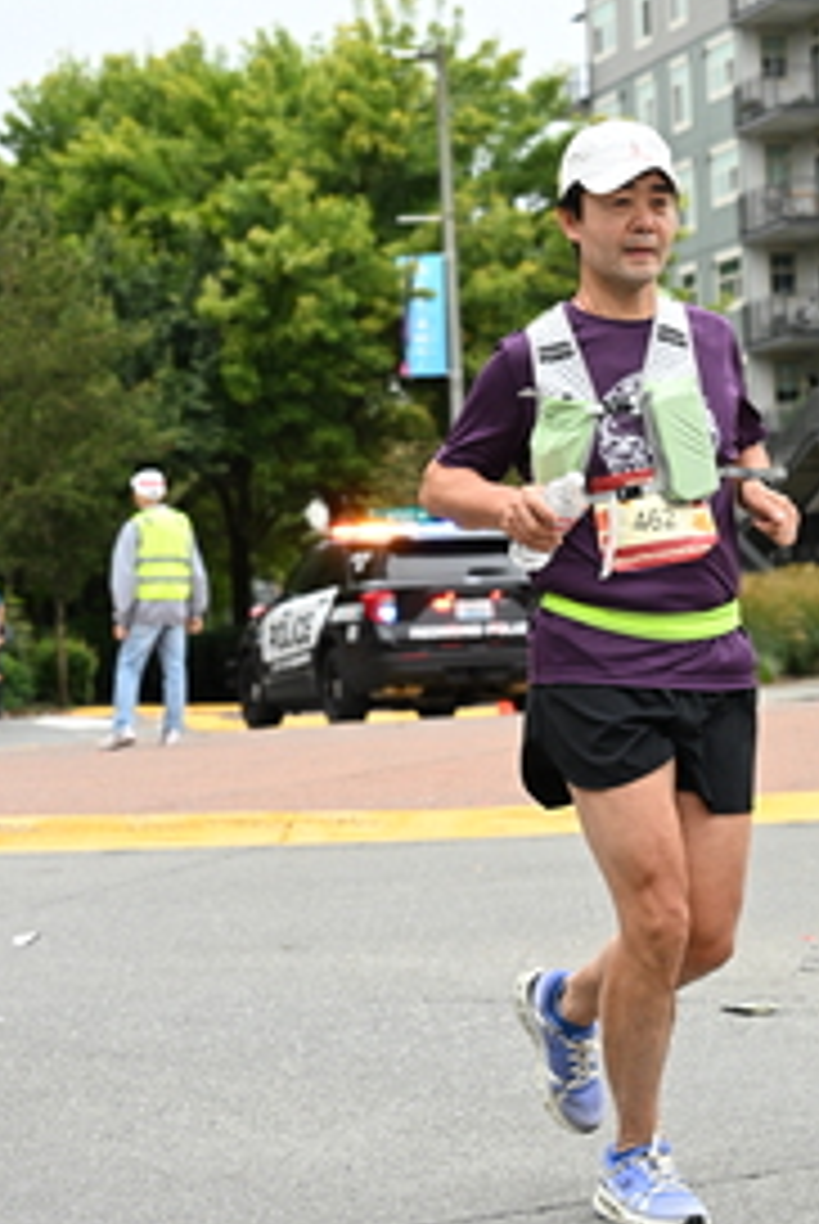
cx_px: 416
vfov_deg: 20.6
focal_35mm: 99
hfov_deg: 13.9
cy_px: 526
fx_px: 3370
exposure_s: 1/800
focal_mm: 49
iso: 1600
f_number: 4
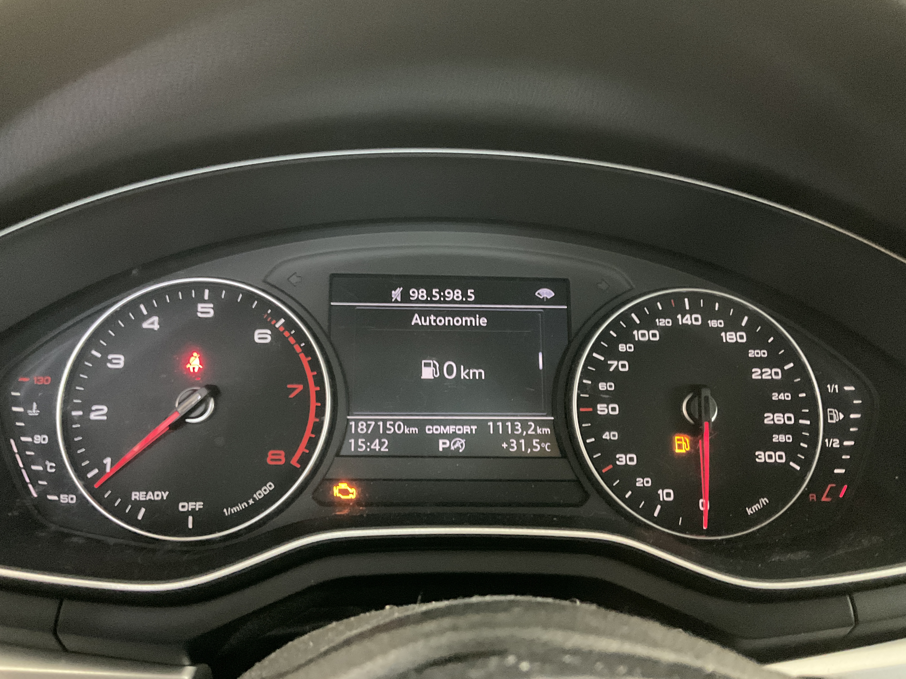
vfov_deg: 48.2
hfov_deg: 61.7
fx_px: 759
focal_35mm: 29
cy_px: 340
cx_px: 453
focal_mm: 3
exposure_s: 1/20
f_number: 1.8
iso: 500
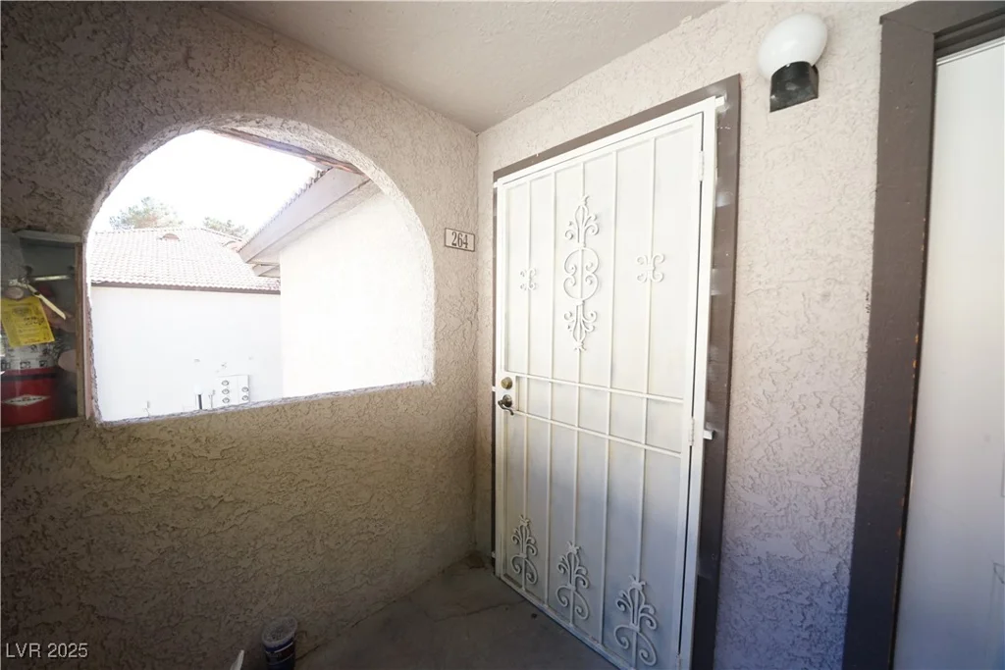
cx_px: 502
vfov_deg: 90.0
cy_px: 335
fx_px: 335
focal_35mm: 12
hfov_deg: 112.6
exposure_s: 1/200
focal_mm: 12
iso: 2000
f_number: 9
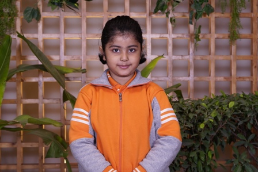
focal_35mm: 64
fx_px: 459
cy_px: 86
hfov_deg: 31.4
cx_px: 129
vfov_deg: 21.3
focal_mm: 43
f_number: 4.5
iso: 400
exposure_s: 1/125
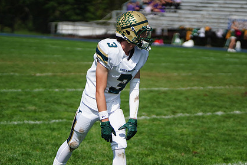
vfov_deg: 7.1
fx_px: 1330
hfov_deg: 10.6
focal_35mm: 194
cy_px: 100
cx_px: 126
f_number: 2.8
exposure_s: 1/8000
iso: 400
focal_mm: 140
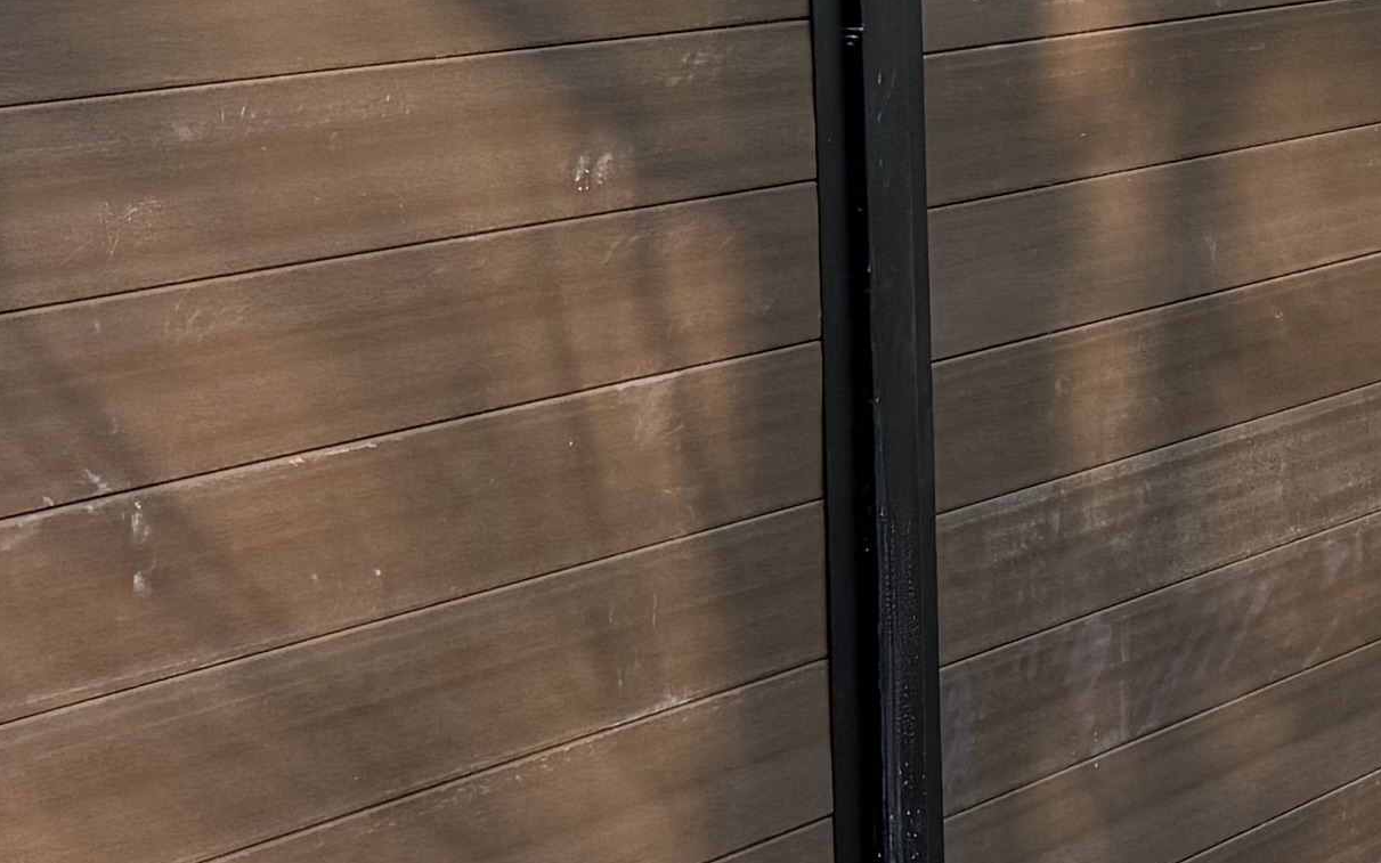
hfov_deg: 15.4
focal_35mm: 120
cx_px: 2341
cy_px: 66
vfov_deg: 10.8
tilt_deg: -4.9
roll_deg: +0.3
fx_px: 4517
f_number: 1.78
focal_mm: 6.76
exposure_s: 1/261
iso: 100
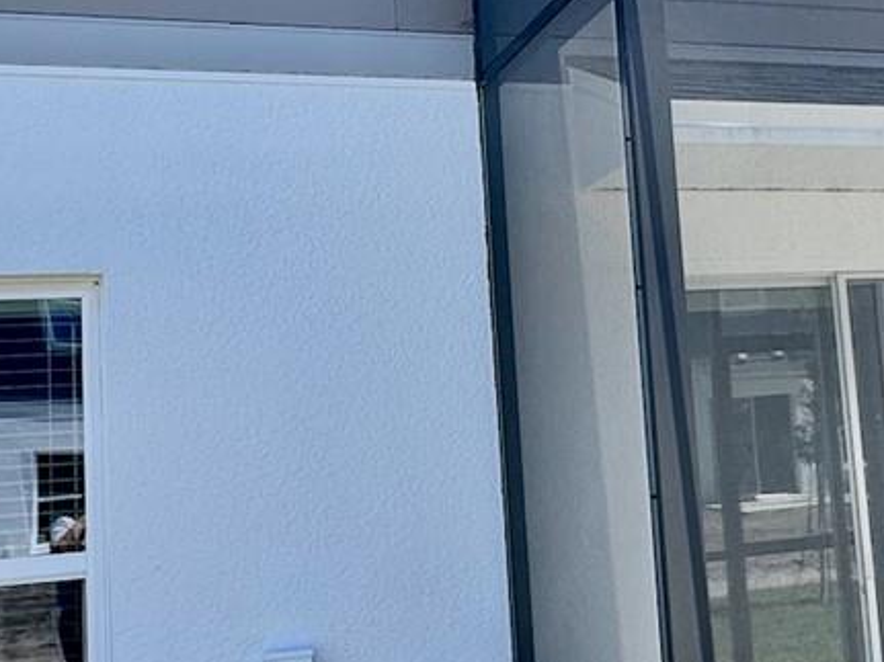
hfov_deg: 36.4
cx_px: 591
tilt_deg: +6.5
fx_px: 1328
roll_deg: +3.8
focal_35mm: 52
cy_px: 266
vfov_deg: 28.0
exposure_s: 1/508
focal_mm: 2.22
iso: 40
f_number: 2.2
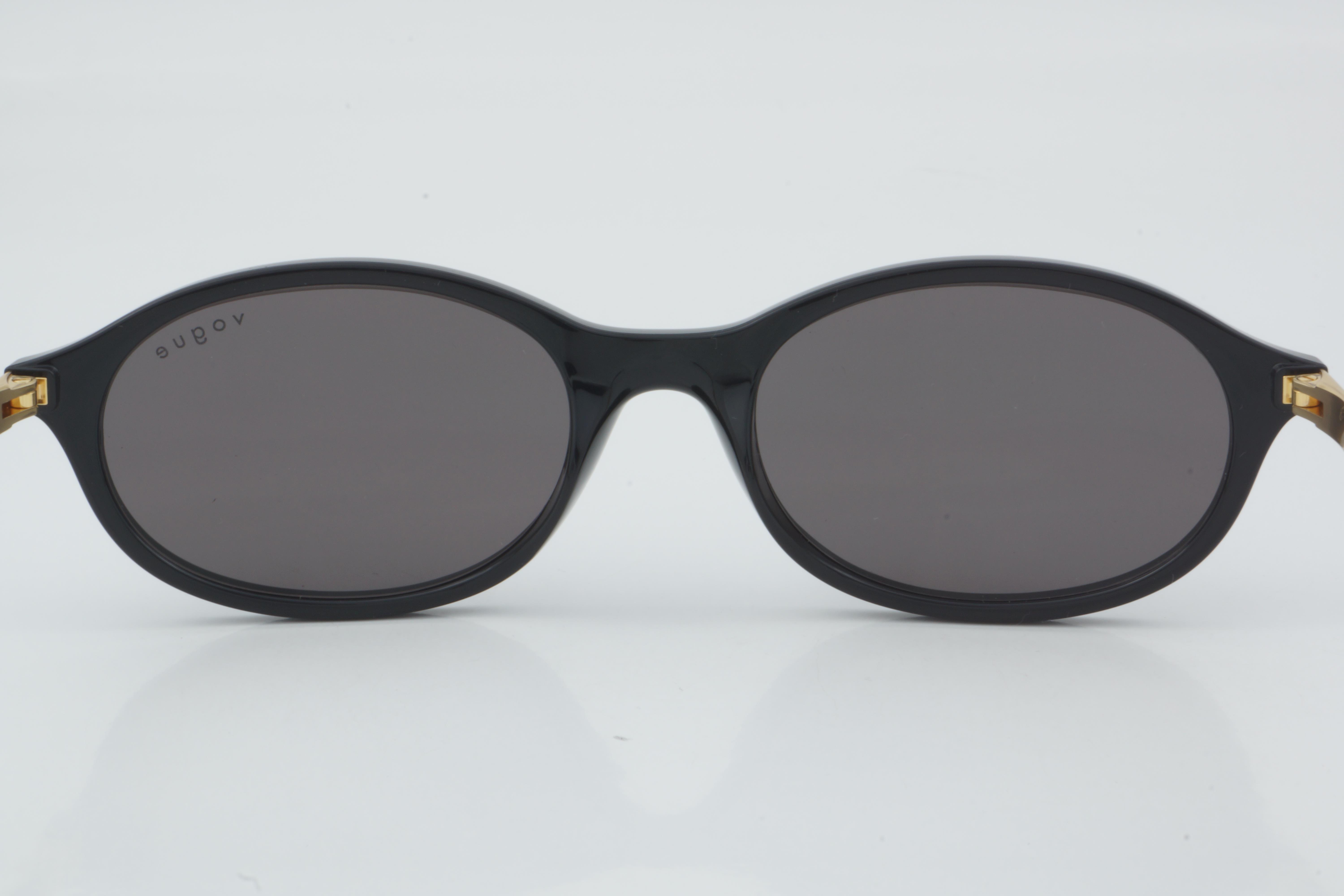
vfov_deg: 16.6
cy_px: 448
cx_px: 672
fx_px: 3080
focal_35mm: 82
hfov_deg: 24.6
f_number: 32
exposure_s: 1/3
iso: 100
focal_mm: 55
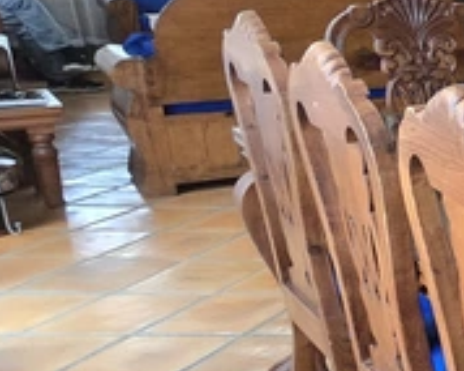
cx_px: 993
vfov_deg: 26.6
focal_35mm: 57
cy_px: 165
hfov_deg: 17.7
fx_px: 782
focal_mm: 2.2
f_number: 2.2
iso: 800
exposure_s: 1/60
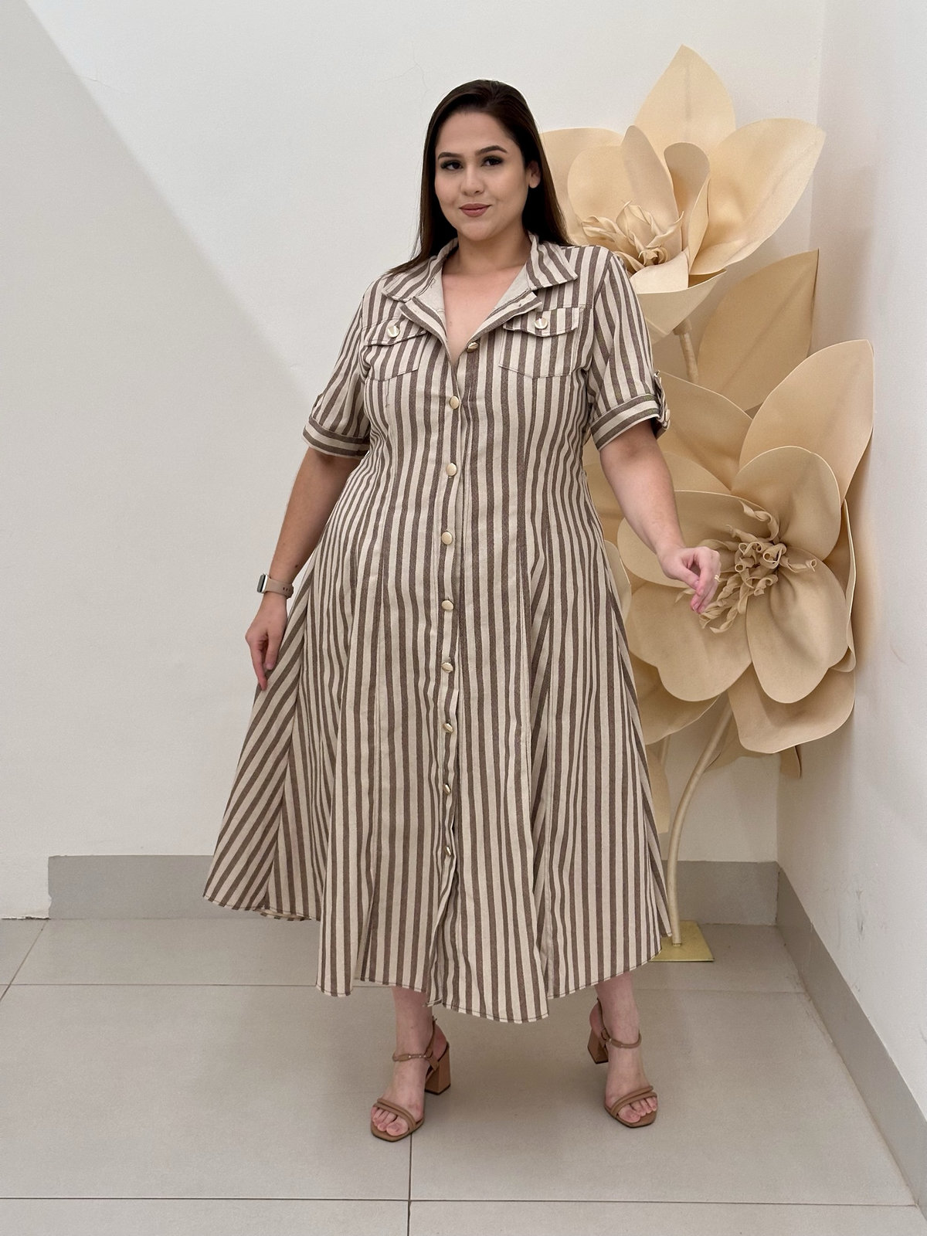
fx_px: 1714
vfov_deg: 39.7
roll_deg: -1.4
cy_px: 618
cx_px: 464
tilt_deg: -11.6
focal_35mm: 48
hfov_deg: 30.3
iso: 100
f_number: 1.78
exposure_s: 1/60
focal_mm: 6.86
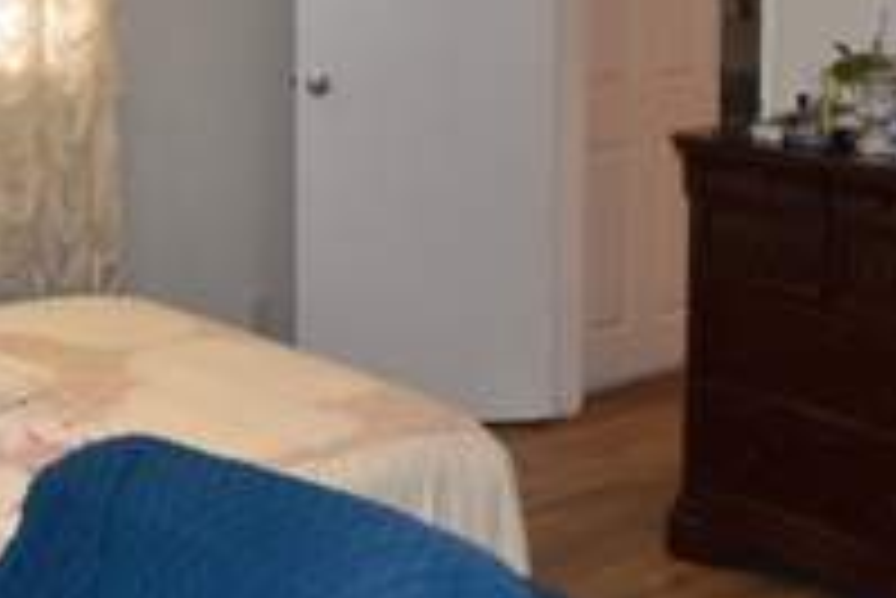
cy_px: -9
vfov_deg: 20.3
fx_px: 1619
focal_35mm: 65
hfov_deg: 30.8
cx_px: 567
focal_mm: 18
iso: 800
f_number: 4.5
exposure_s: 1/80
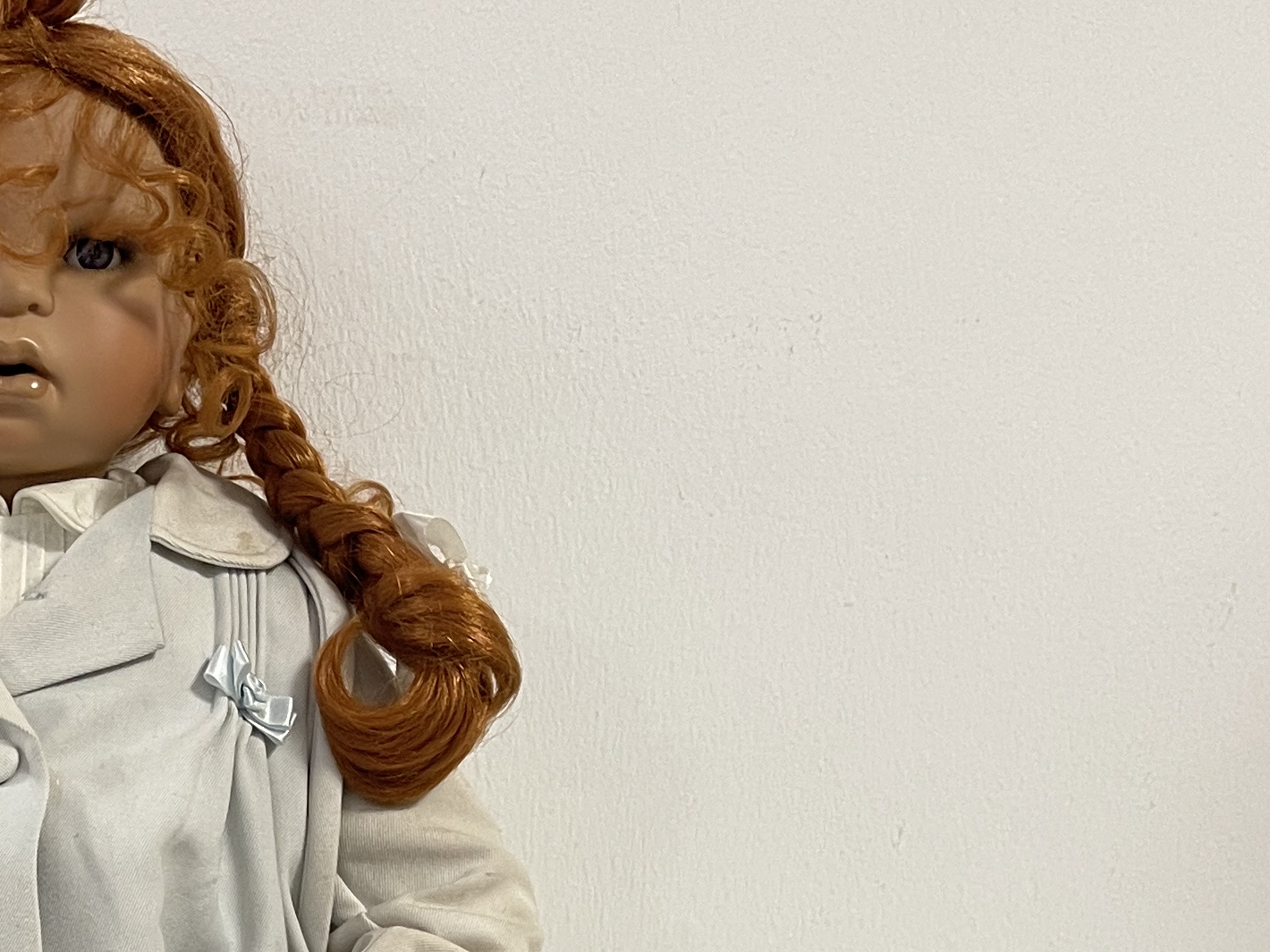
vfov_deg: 19.3
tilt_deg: -12.4
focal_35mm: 71
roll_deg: -2.1
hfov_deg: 25.3
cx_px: -147
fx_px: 2605
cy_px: 1209
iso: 80
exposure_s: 1/50
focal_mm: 5.1
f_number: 1.6
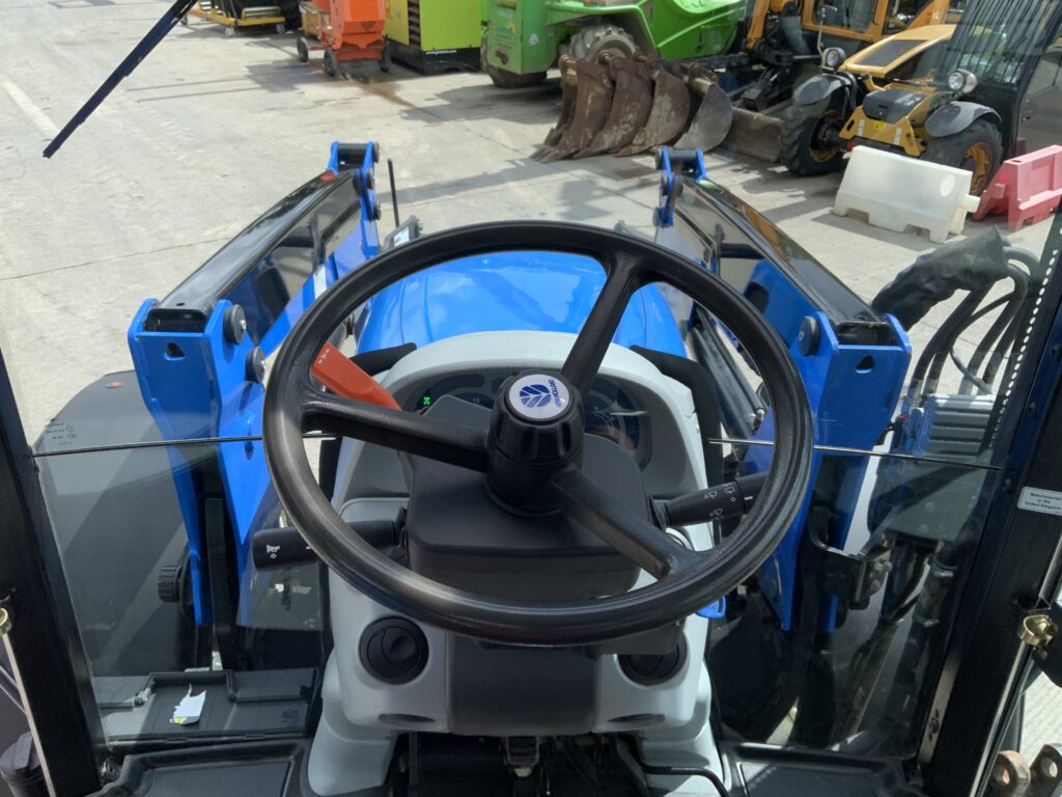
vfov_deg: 48.2
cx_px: 531
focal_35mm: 29
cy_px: 398
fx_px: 890
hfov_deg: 61.7
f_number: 1.8
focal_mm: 3
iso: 16
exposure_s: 1/759
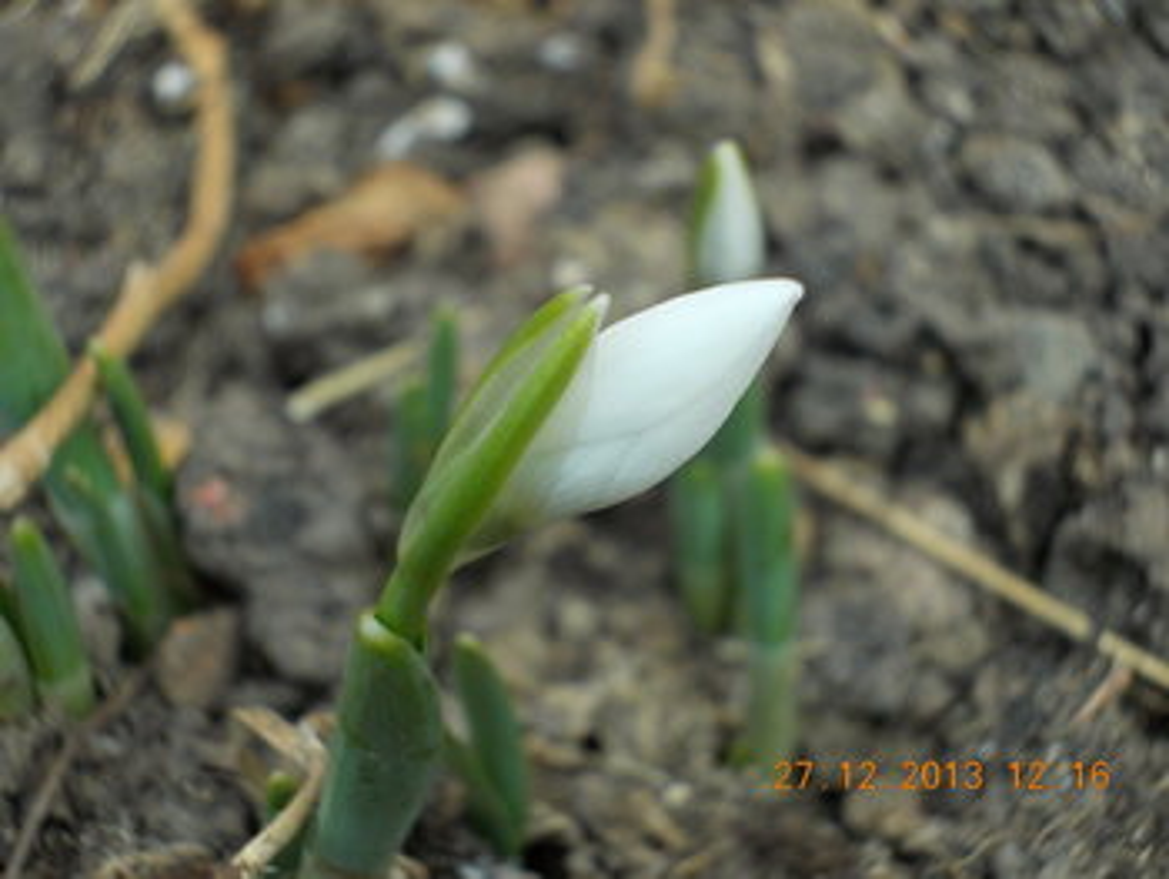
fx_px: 2771
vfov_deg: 18.0
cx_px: 584
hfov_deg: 23.8
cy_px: 440
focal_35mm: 82
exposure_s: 1/60
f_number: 4.8
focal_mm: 11.6
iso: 100
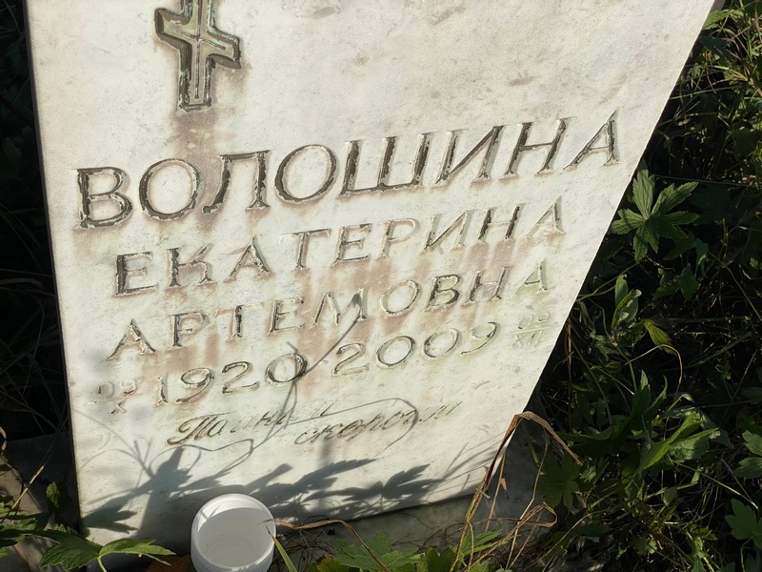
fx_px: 1145
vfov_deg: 28.0
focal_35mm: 52
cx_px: 381
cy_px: 286
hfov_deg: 36.8
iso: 20
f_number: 2
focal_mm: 6
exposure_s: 1/3425
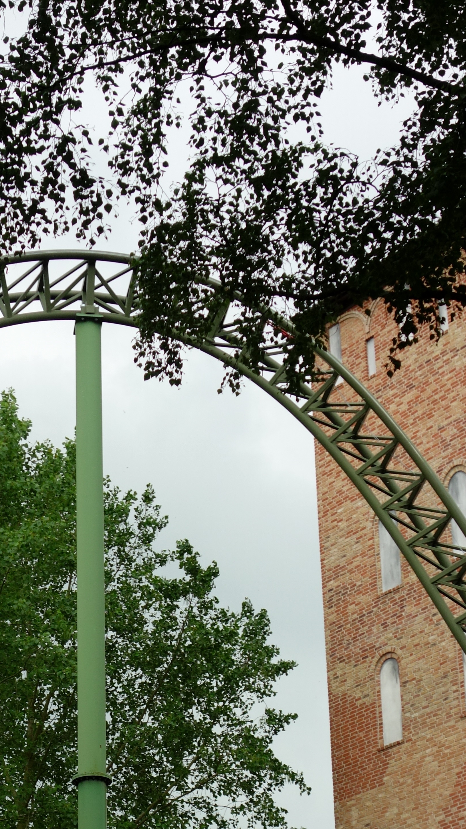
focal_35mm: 93
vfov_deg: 22.5
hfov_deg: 12.9
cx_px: 61
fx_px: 2043
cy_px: 699
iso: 125
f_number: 3.2
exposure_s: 1/250
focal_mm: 17.4
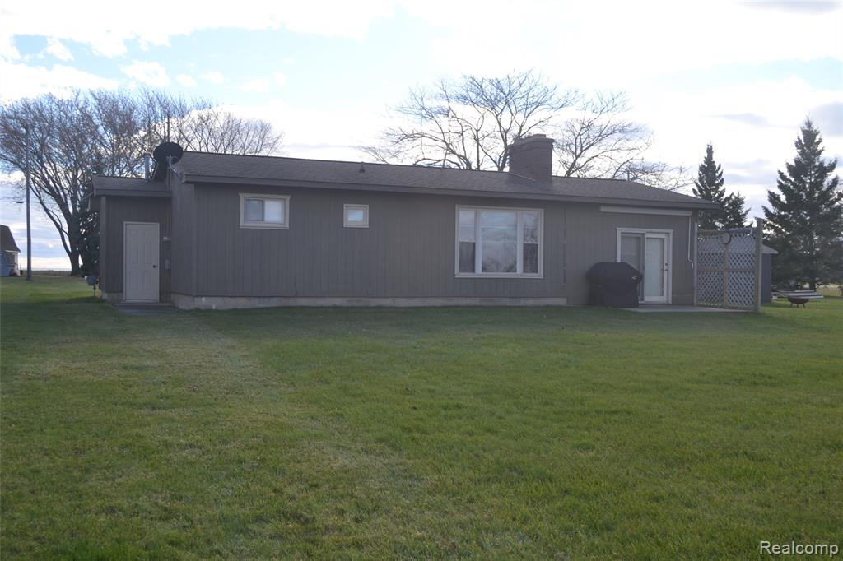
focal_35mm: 36
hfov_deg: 53.1
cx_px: 422
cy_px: 280
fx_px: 843
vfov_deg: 36.8
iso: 100
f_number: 7.1
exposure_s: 1/200
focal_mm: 24
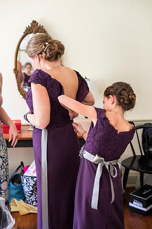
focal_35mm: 50
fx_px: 317
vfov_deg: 39.6
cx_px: 76
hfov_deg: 27.0
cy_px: 114
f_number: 3.2
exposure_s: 1/80
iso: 640
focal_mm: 50
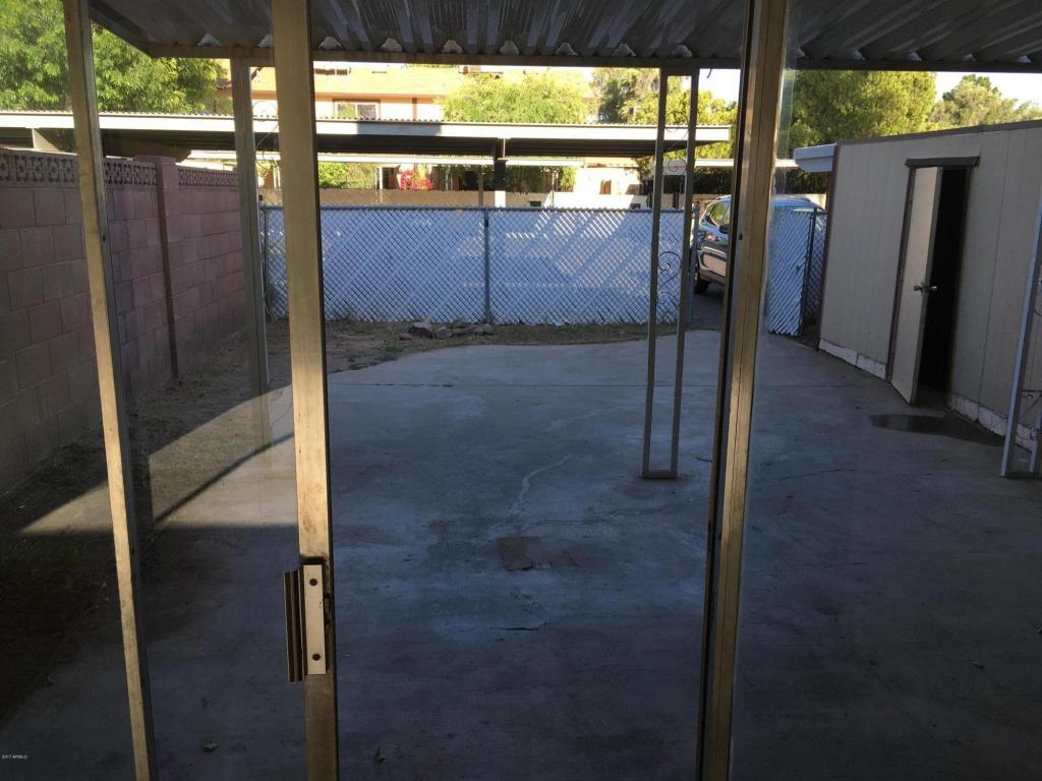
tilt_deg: -12.3
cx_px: 521
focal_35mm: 29
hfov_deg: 61.7
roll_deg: -0.2
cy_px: 390
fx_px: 873
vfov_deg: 48.2
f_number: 2.2
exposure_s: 1/310
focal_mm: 4.15
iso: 25
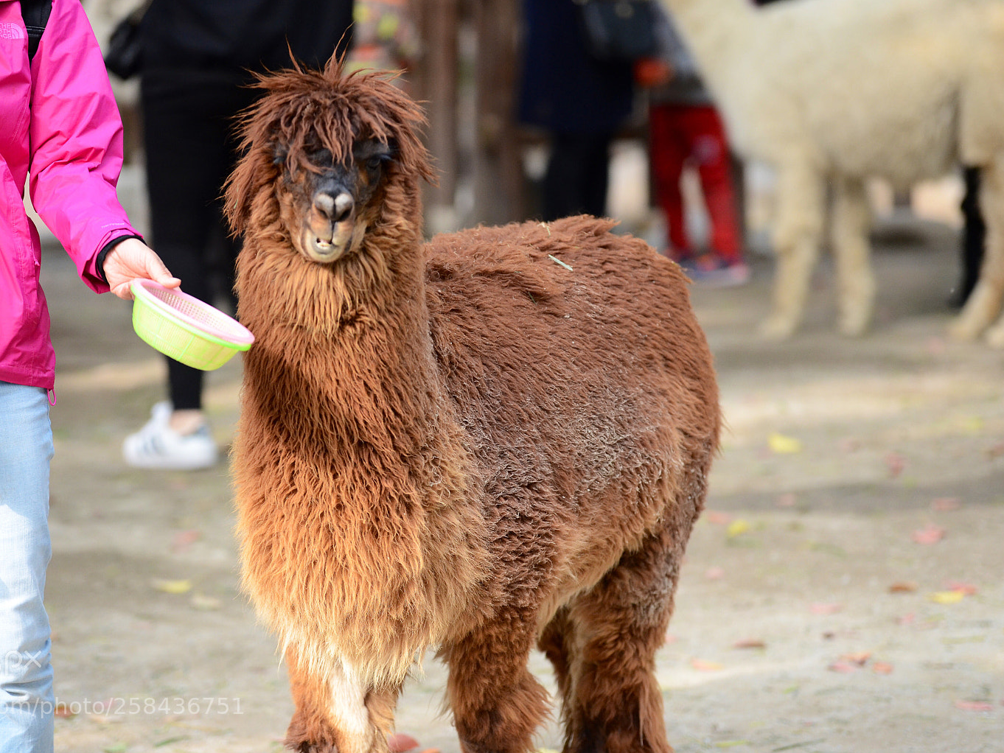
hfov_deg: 11.7
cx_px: 448
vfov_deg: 8.8
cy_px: 374
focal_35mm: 169
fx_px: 4903
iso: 640
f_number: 2.2
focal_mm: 100
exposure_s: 1/1250
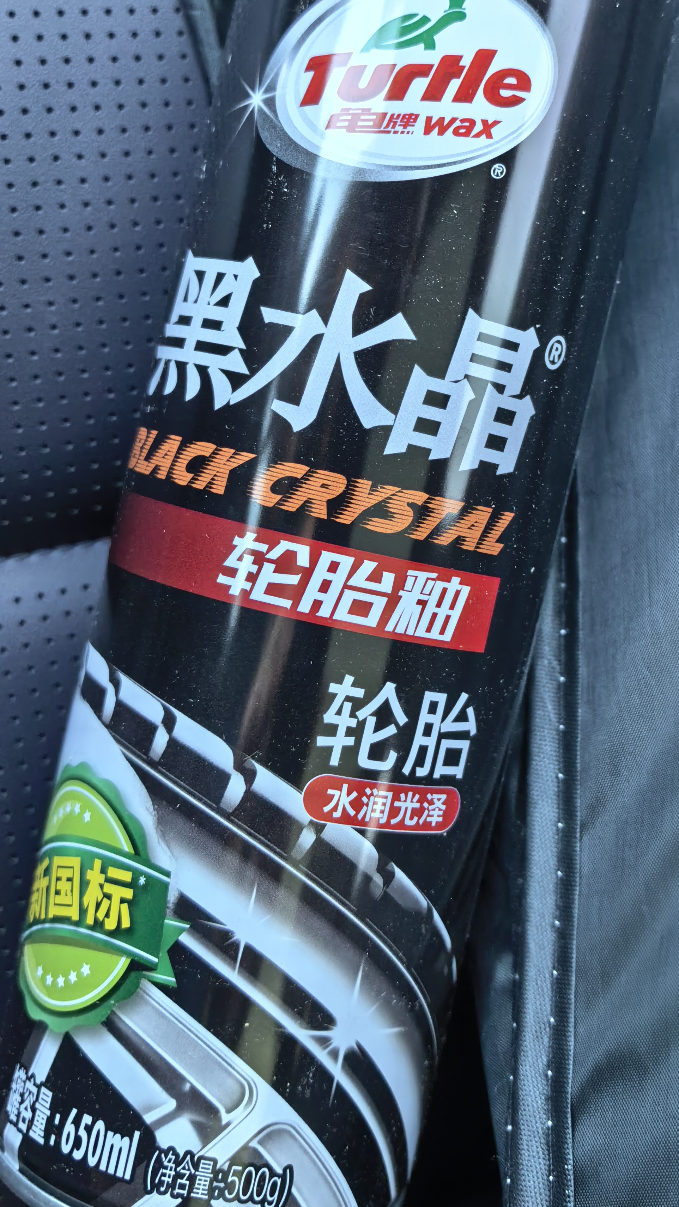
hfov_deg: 26.9
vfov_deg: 46.1
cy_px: 480
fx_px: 1409
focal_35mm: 44
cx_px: 459
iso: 200
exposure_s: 1/60
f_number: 2
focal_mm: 8.5
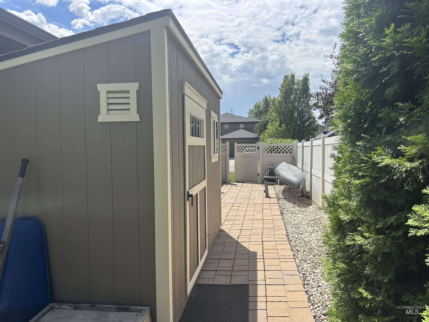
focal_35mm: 26
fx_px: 322
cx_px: 214
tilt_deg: -3.1
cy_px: 161
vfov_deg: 53.1
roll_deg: +0.1
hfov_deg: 67.3
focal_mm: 5.7
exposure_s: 1/3831
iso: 50
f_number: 1.5
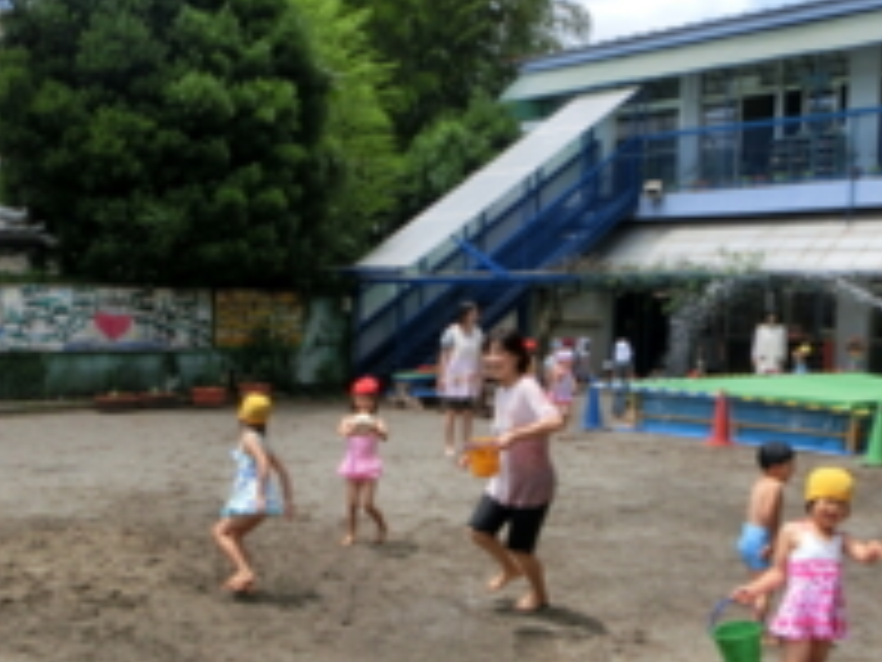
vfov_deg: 29.4
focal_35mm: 49
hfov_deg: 38.7
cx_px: 346
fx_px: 1248
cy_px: 468
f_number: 3
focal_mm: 4.24
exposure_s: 1/640
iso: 80
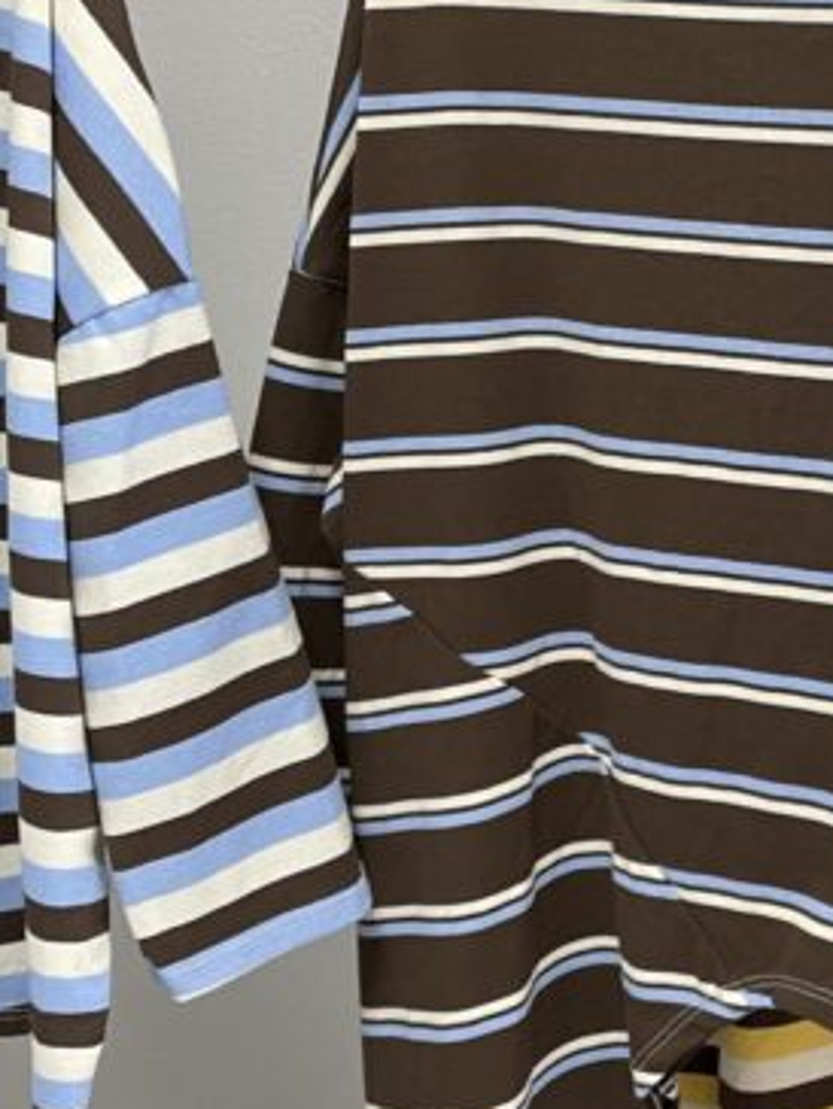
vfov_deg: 33.6
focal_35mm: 57
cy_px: 416
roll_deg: -1.1
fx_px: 1828
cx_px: 909
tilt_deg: -9.9
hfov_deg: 24.1
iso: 100
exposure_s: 1/50
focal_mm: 4.2
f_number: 1.6
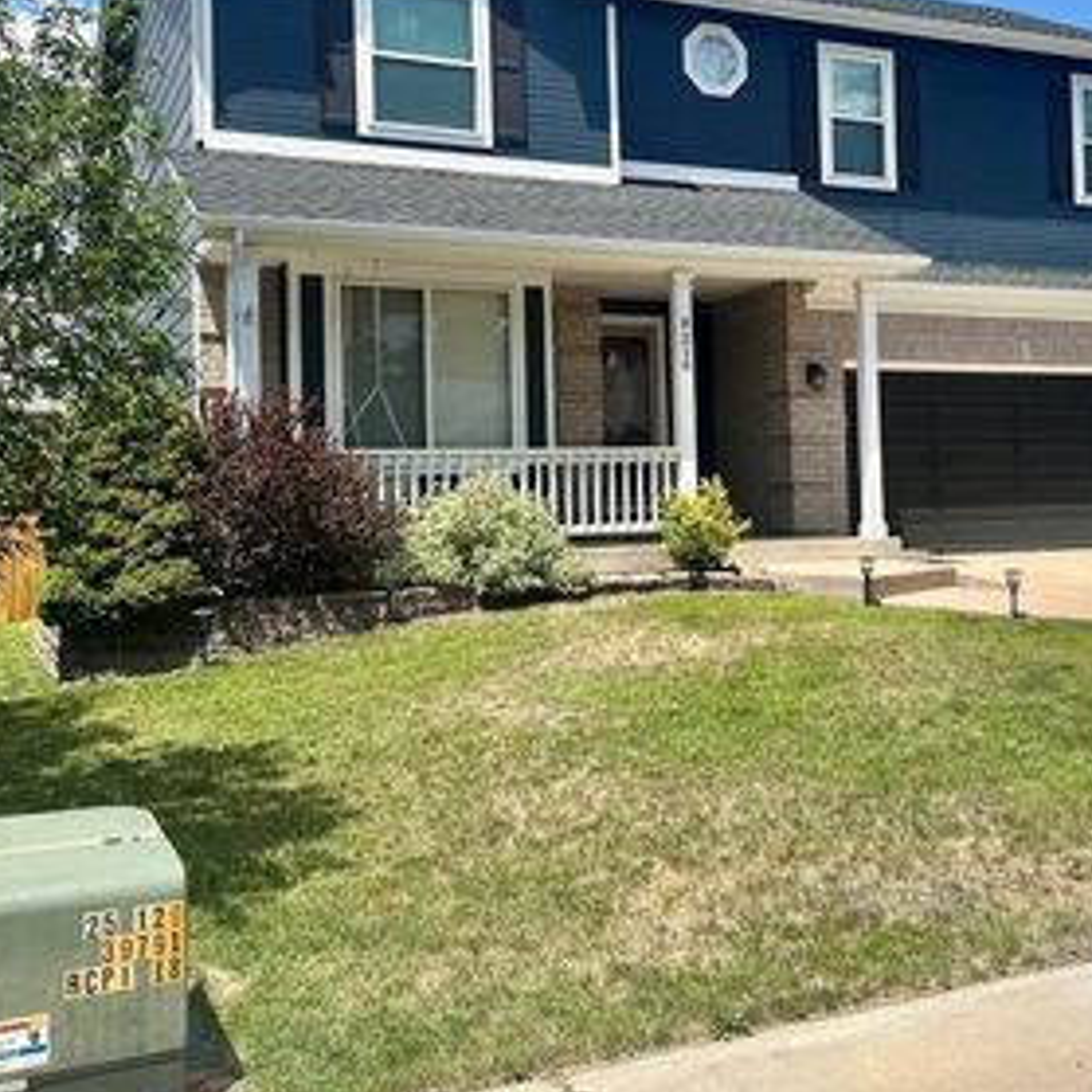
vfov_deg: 43.6
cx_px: 614
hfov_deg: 43.8
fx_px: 1356
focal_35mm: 38
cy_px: 429
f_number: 1.78
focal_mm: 6.86
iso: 80
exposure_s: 1/3356
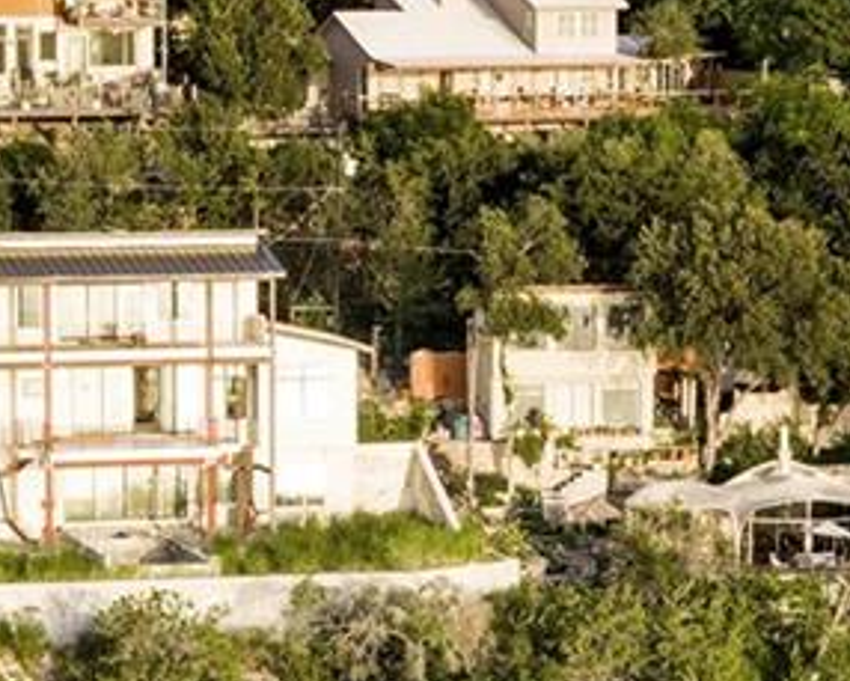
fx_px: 3633
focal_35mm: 144
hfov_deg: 13.3
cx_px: 493
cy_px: 451
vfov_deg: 10.7
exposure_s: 1/3
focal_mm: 21.5
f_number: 7.1
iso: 250
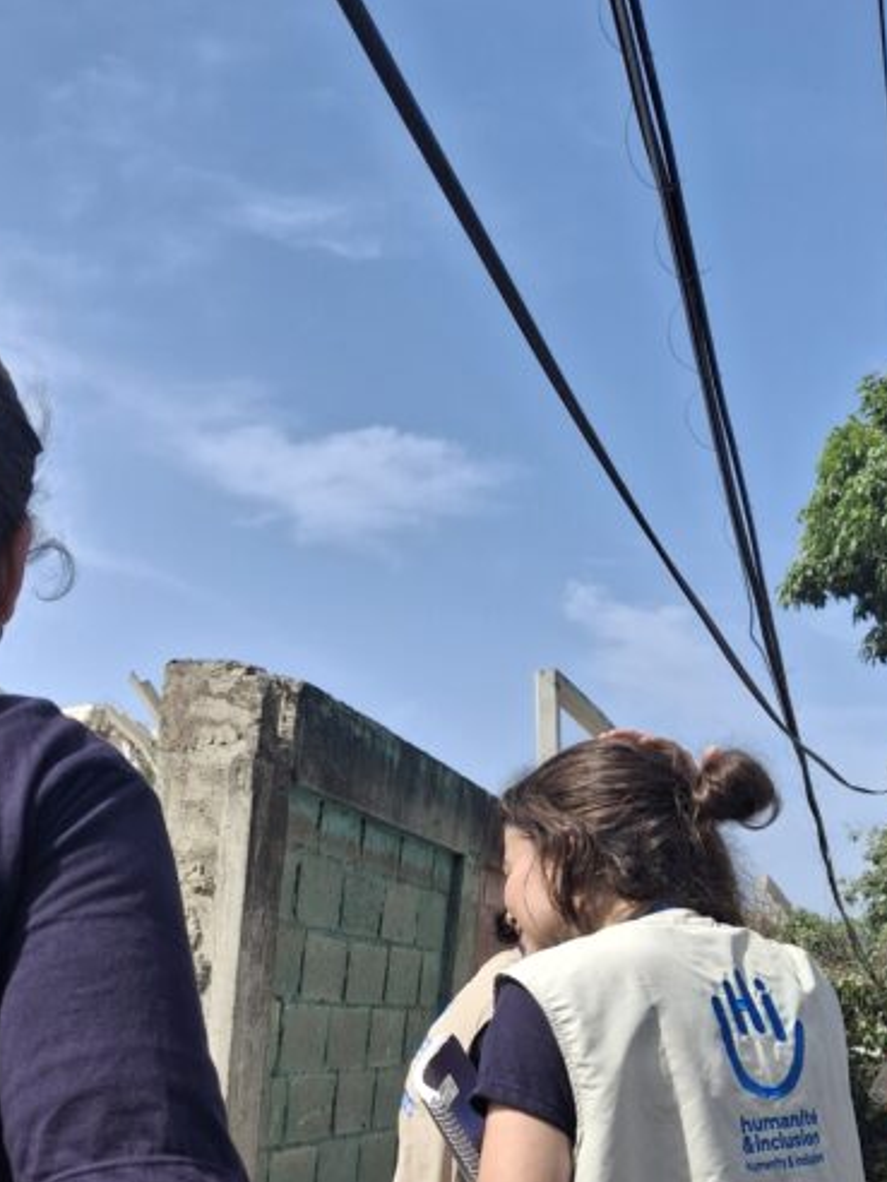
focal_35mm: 52
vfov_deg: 35.3
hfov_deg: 27.5
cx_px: 192
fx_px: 1777
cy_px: 990
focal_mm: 4.69
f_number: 1.8
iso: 25
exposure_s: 1/1078
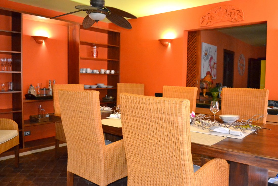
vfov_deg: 43.6
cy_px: 93
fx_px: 232
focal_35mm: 30
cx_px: 139
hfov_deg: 61.9
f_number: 3.8
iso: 3200
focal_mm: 20
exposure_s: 1/60
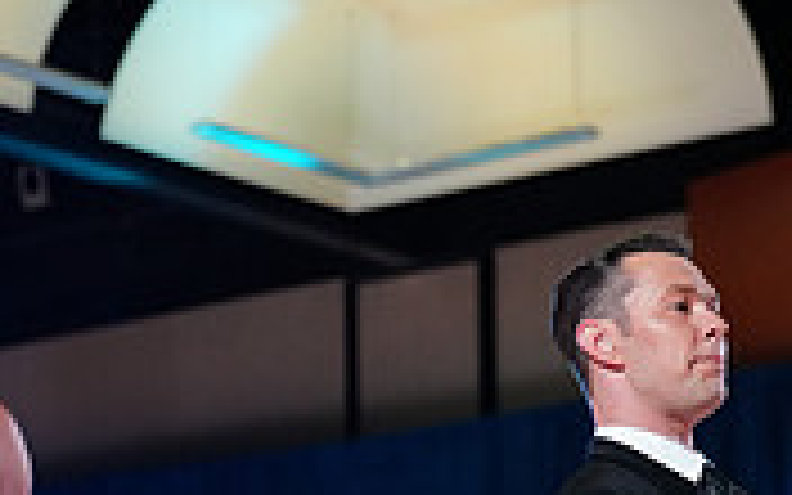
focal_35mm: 235
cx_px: 115
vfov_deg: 5.5
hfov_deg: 8.9
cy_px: 940
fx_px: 5072
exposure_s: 1/400
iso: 2000
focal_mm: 70
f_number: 2.8
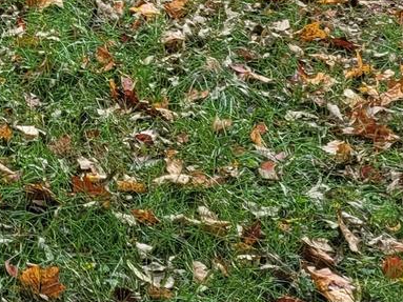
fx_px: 1618
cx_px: -463
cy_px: -363
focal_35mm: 139
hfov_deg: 12.2
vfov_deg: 9.7
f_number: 1.8
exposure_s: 1/215
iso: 40
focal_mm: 5.4
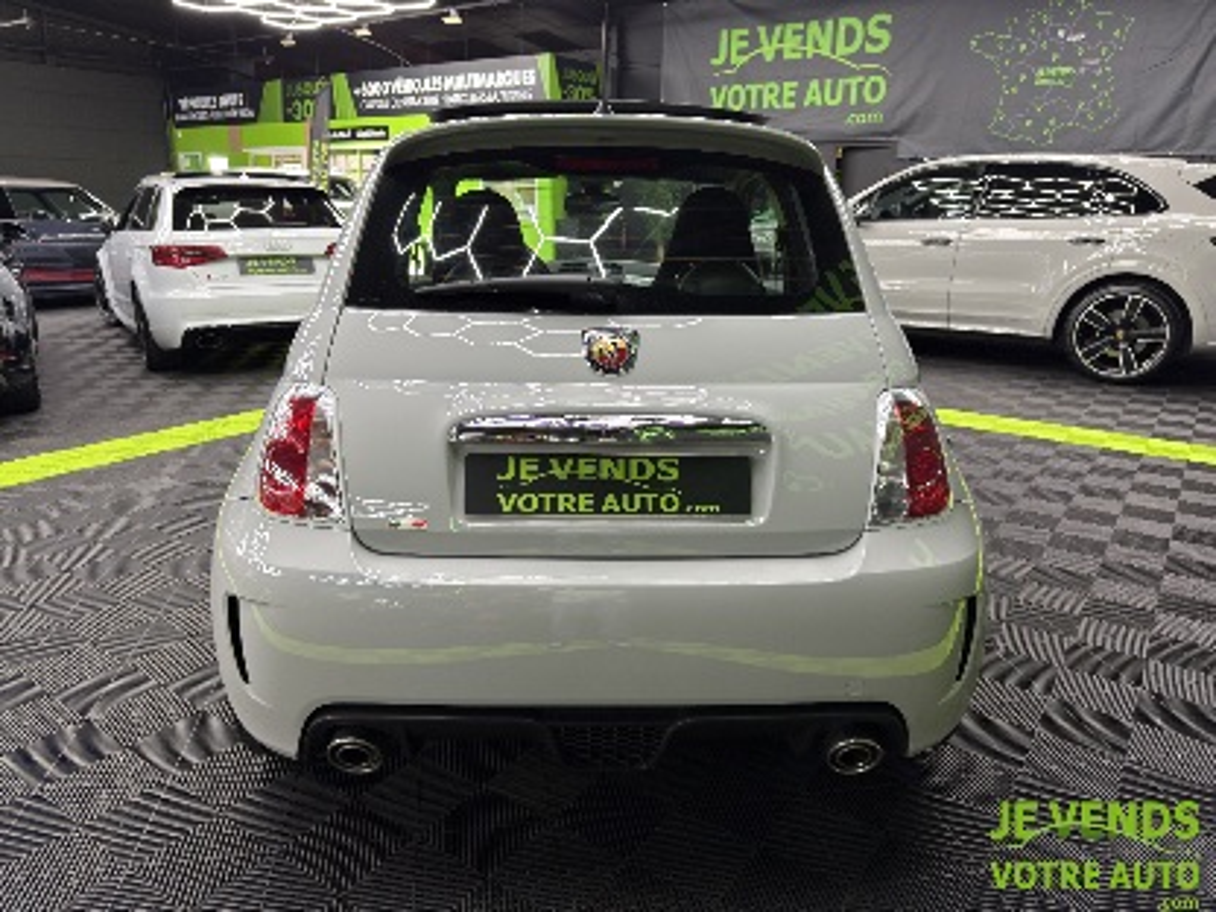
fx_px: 843
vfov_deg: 56.8
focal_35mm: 24
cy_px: 456
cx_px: 608
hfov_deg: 71.6
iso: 160
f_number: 1.78
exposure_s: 1/50
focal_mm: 6.76
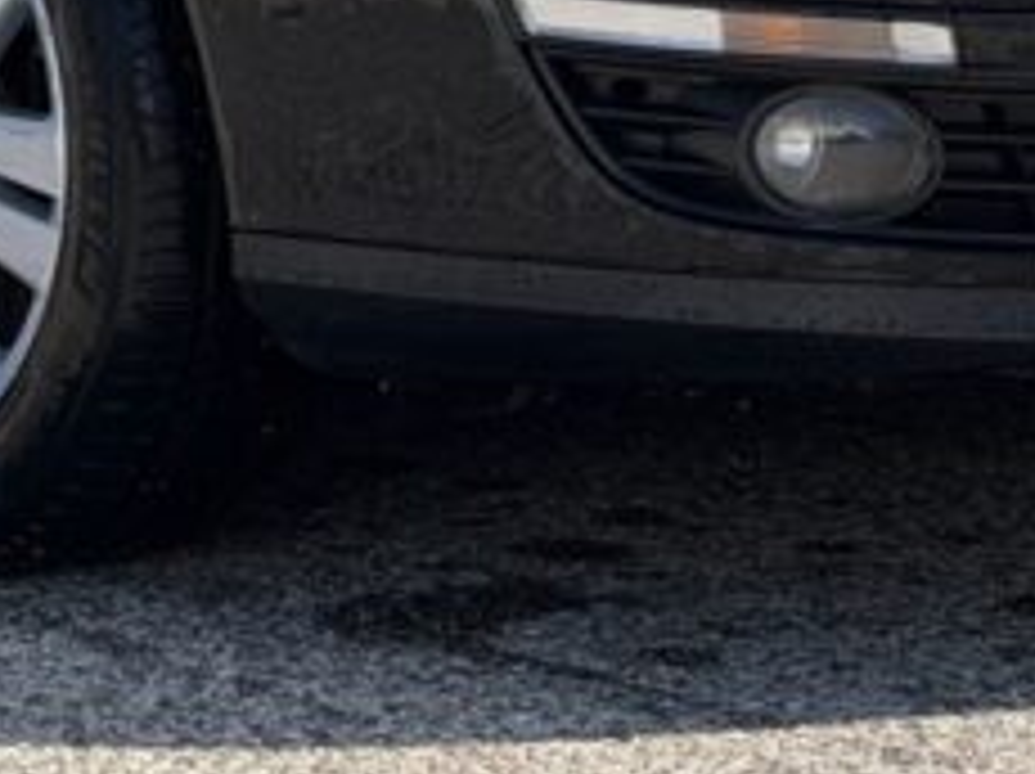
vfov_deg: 6.7
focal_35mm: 214
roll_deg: +1.9
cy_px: -684
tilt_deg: -2.8
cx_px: 117
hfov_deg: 9.2
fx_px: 6392
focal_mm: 6.76
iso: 64
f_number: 1.78
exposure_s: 1/2762
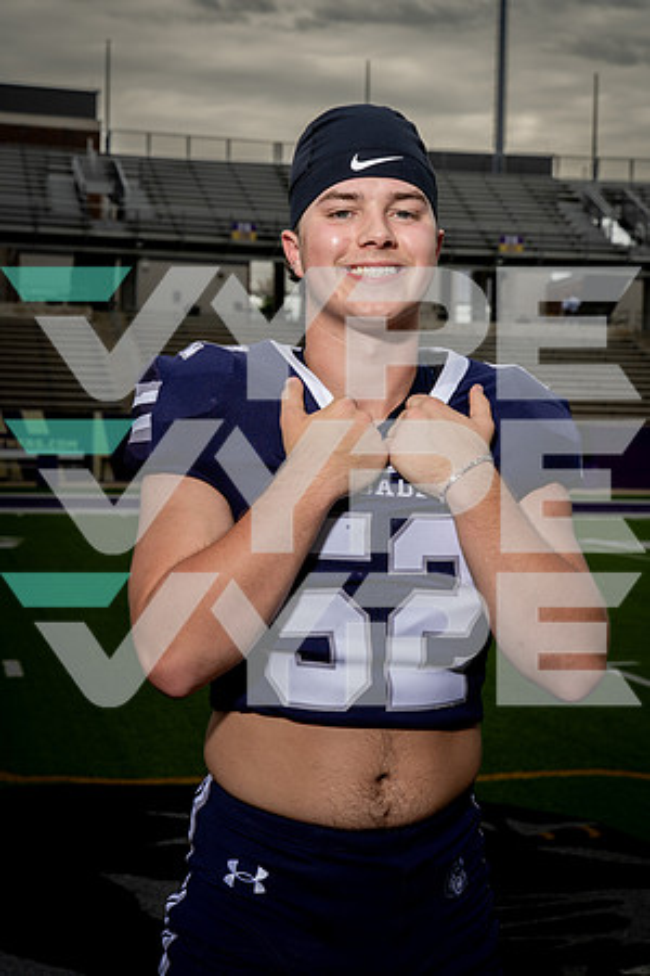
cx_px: 325
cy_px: 488
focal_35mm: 52
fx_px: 1408
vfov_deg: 38.2
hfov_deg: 26.0
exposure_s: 1/250
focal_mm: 52
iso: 250
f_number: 8
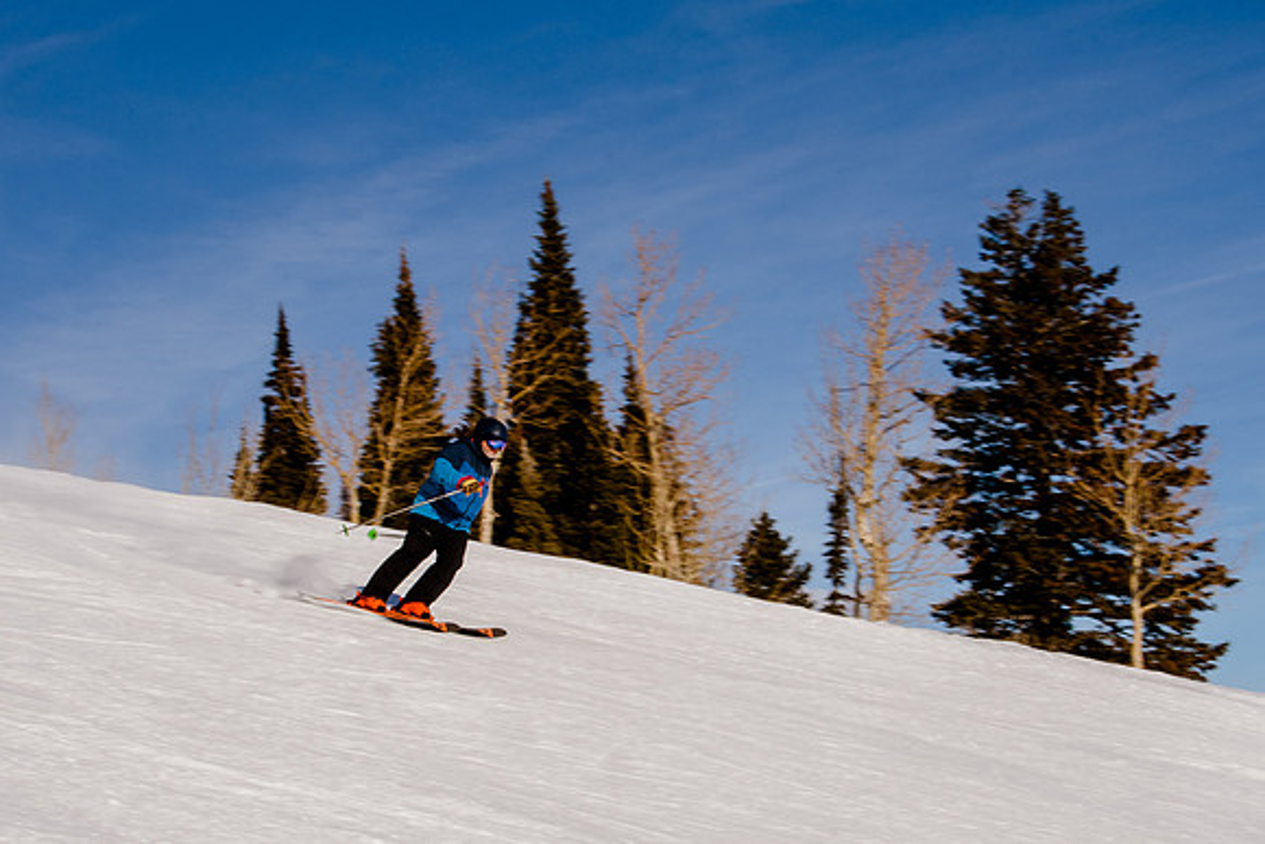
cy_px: 505
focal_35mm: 81
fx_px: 2855
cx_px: 612
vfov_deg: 16.8
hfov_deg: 25.0
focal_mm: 40
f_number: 18
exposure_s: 1/200
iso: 160
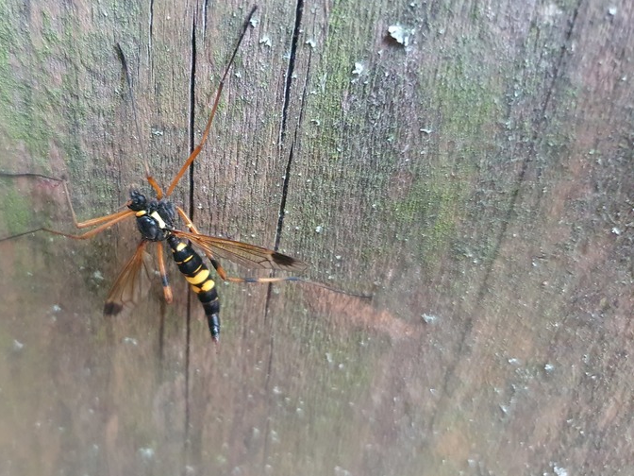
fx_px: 604
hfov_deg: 54.7
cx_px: 234
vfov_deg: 42.9
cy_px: 226
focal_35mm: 33
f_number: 1.5
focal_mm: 4.32
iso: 800
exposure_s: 1/50
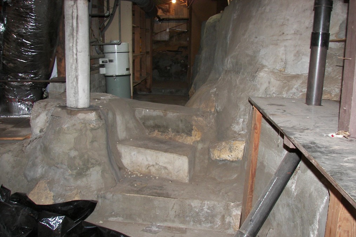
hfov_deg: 50.7
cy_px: 134
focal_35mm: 38
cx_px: 180
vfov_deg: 35.0
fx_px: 376
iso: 100
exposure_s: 1/30
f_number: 2.8
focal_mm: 6
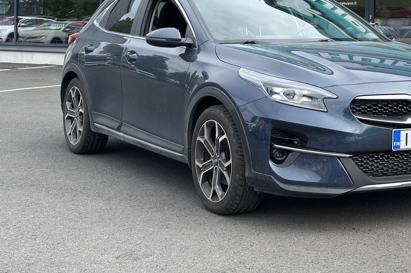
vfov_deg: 17.3
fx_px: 890
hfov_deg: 25.8
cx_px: 282
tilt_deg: -1.4
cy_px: 47
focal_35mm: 78
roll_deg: -0.5
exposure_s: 1/1062
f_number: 1.78
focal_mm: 6.86
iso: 64
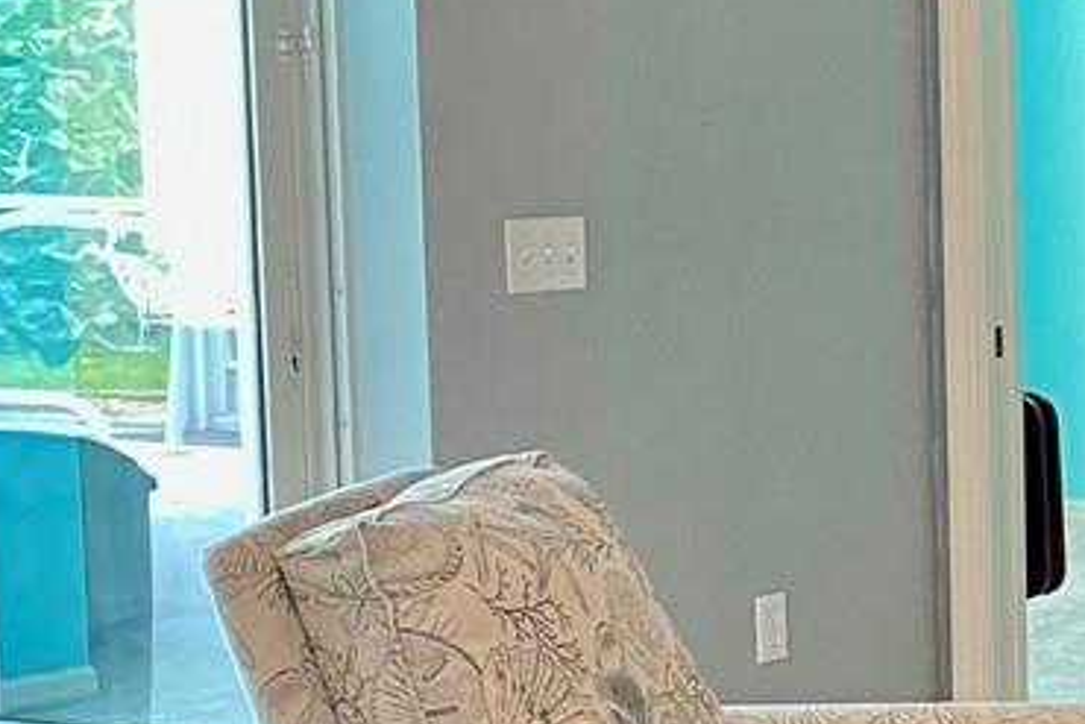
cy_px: 501
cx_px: 2179
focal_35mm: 117
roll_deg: -0.9
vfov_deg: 11.7
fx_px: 3527
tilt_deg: -6.7
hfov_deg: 14.5
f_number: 1.8
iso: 400
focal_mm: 4.25
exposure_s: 1/60
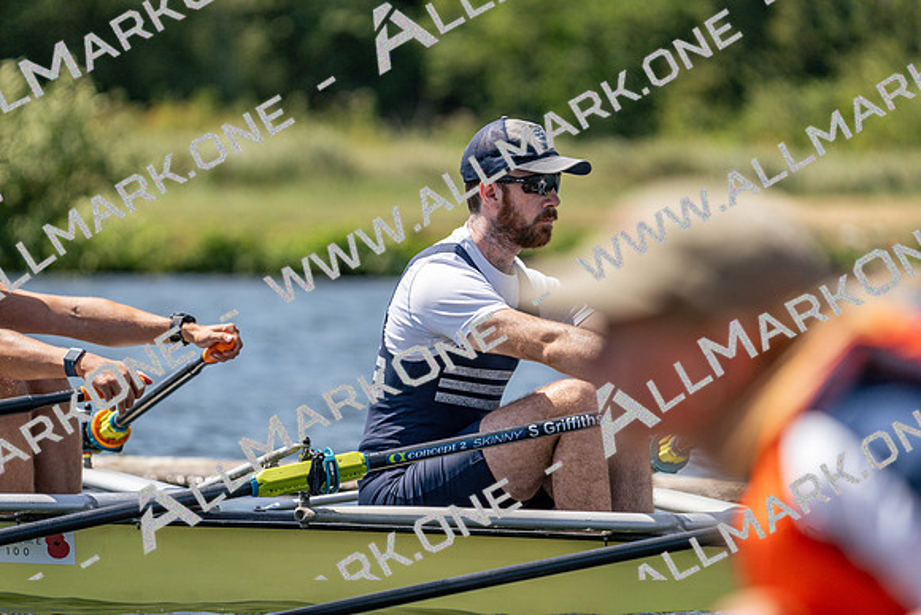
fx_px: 10005
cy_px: 308
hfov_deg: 5.3
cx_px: 460
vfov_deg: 3.5
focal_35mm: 391
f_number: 6.3
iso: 320
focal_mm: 391
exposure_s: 1/2000
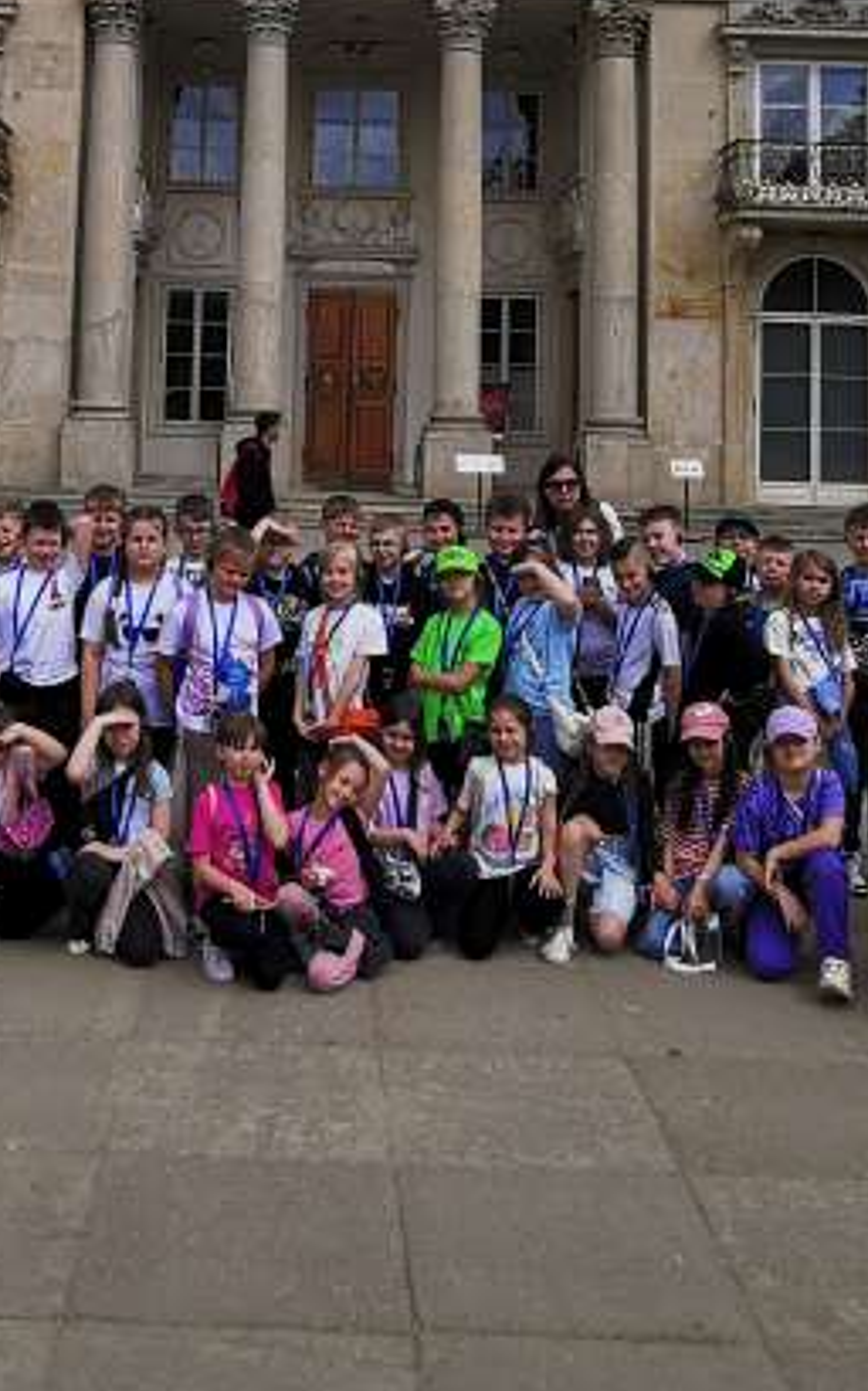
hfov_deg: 28.9
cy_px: 251
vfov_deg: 42.9
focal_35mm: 44
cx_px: 261
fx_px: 1667
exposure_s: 1/1117
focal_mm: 2.26
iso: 50
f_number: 2.2
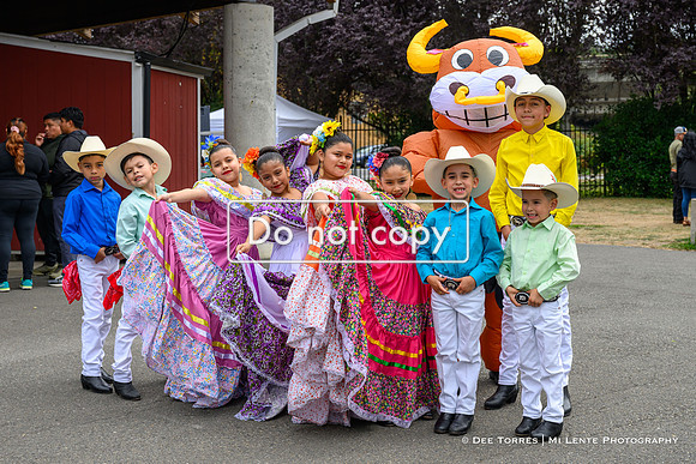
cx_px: 362
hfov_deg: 36.2
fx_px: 1064
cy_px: 192
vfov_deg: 24.6
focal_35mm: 55
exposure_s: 1/320
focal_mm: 46
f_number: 5
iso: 140
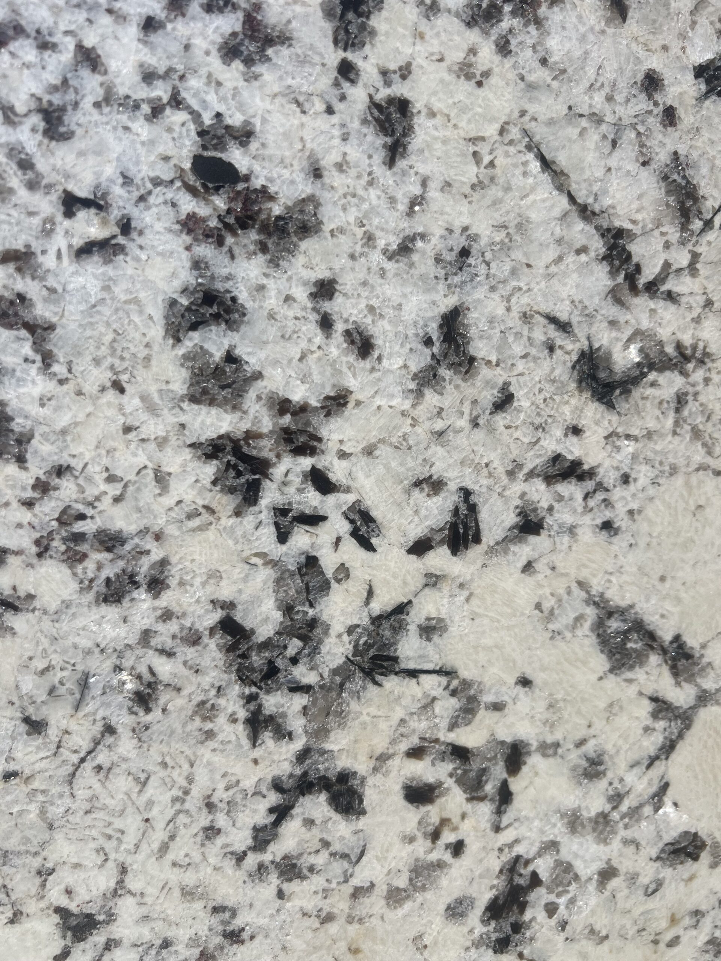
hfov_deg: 53.1
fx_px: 722
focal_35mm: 26
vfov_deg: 67.3
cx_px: 360
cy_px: 480
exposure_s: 1/6579
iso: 50
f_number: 1.5
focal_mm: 5.7
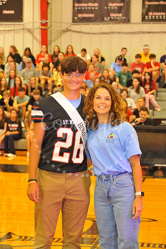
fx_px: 727
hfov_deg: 13.0
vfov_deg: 19.5
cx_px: 83
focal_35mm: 105
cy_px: 124
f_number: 6.3
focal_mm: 105
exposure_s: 1/50
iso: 2000
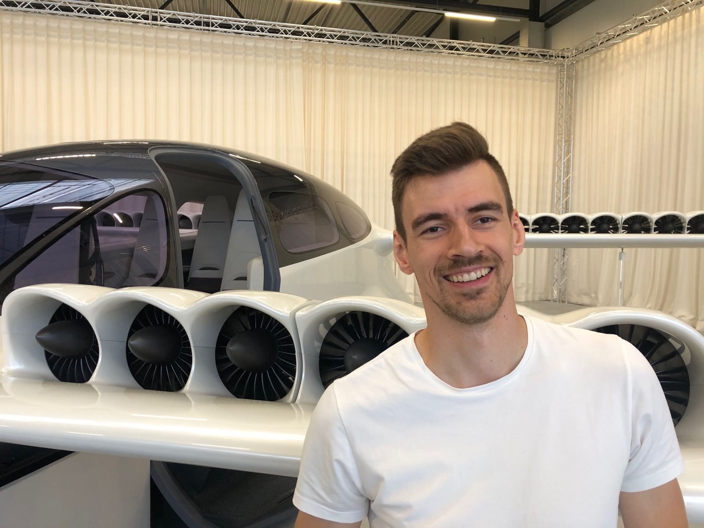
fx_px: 569
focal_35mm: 28
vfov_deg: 49.7
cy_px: 264
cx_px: 352
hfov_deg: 63.4
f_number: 1.8
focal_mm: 4
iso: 20
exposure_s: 1/40
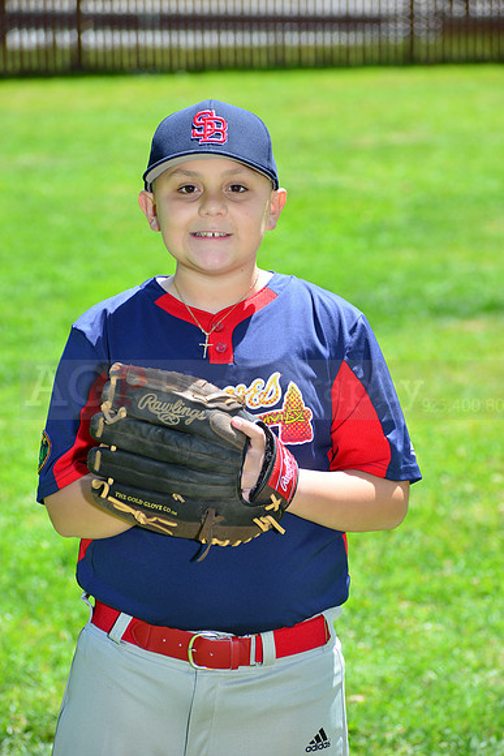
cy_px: 378
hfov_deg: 8.6
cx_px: 252
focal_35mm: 160
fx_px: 3358
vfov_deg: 12.8
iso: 200
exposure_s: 1/200
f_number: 8
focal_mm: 160
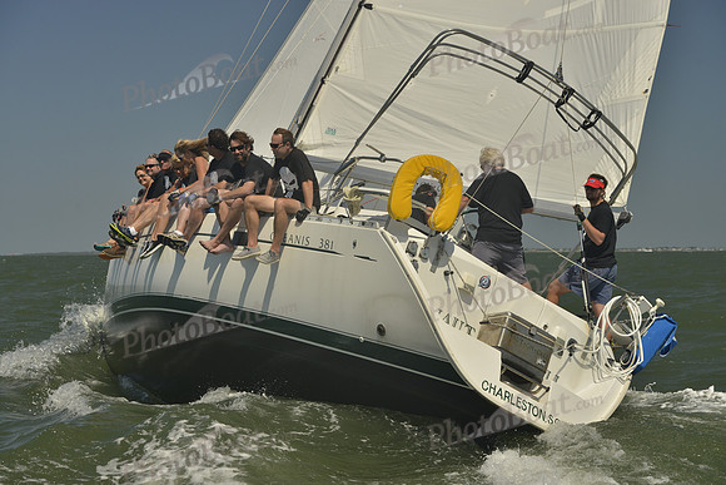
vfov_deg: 19.5
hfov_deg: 28.8
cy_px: 242
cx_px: 363
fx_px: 1412
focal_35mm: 70
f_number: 8
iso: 280
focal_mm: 70
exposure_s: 1/1000
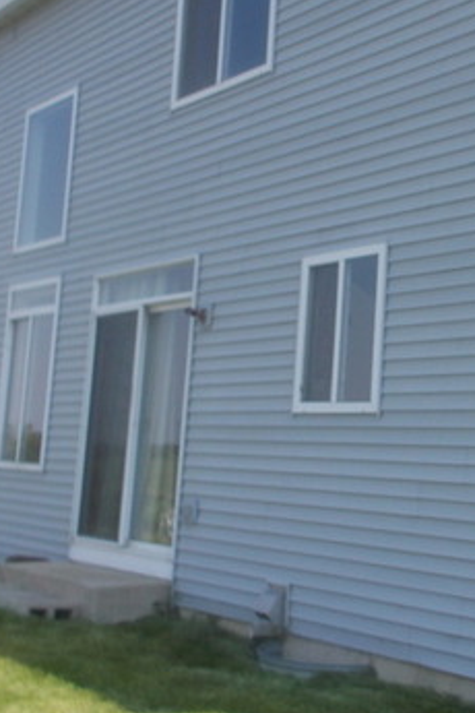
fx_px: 1108
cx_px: 469
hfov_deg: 23.2
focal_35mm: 56
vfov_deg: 35.5
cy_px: 291
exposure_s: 1/500
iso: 80
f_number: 3.3
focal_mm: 4.1
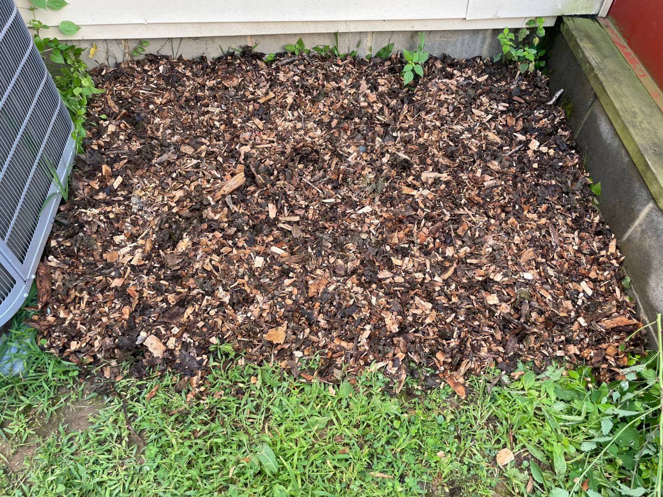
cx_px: 332
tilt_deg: -54.5
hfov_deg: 67.3
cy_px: 248
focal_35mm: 26
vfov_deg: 53.1
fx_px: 498
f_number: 1.6
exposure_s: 1/121
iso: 40
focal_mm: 4.2
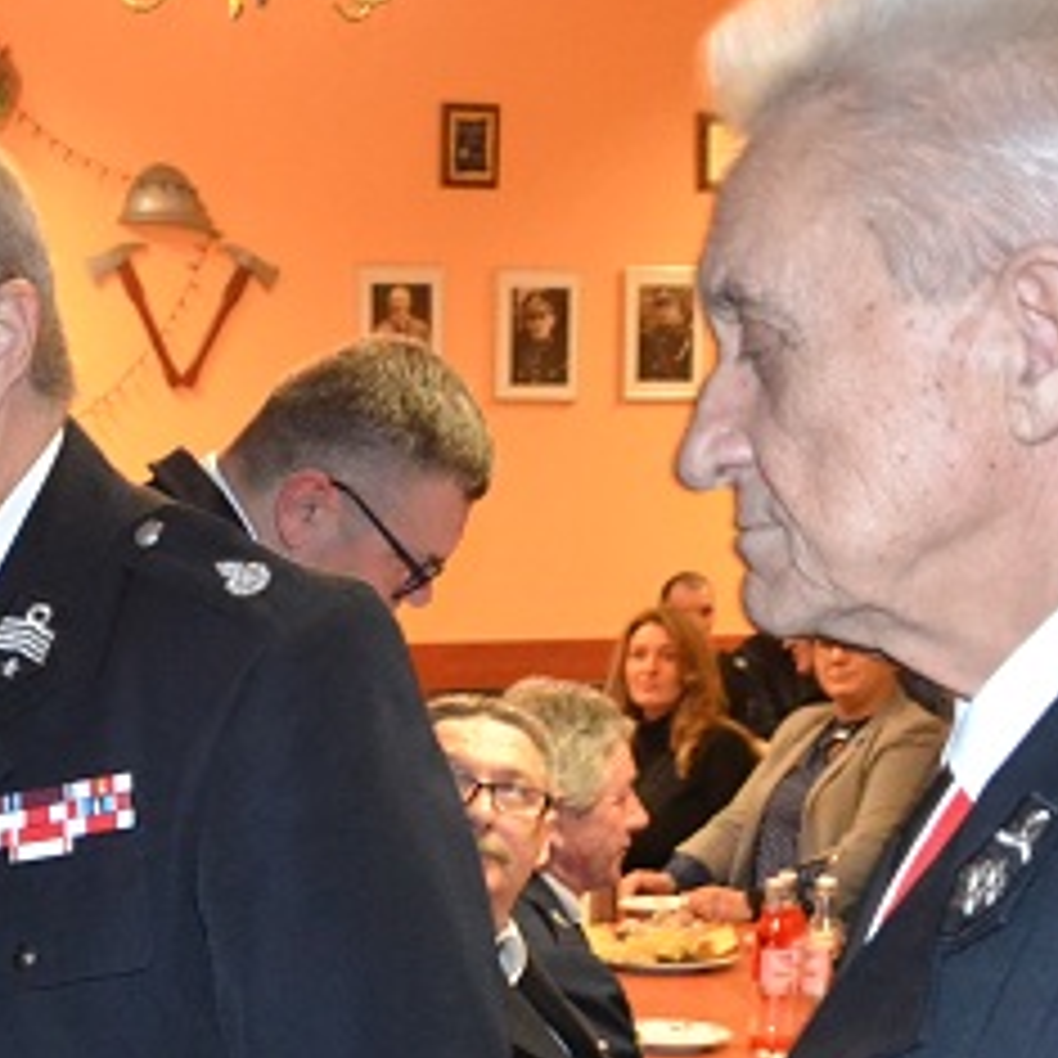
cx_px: 122
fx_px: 2697
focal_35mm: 78
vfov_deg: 21.4
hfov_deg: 21.7
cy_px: 1051
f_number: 3.5
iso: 3200
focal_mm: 18
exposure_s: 1/60
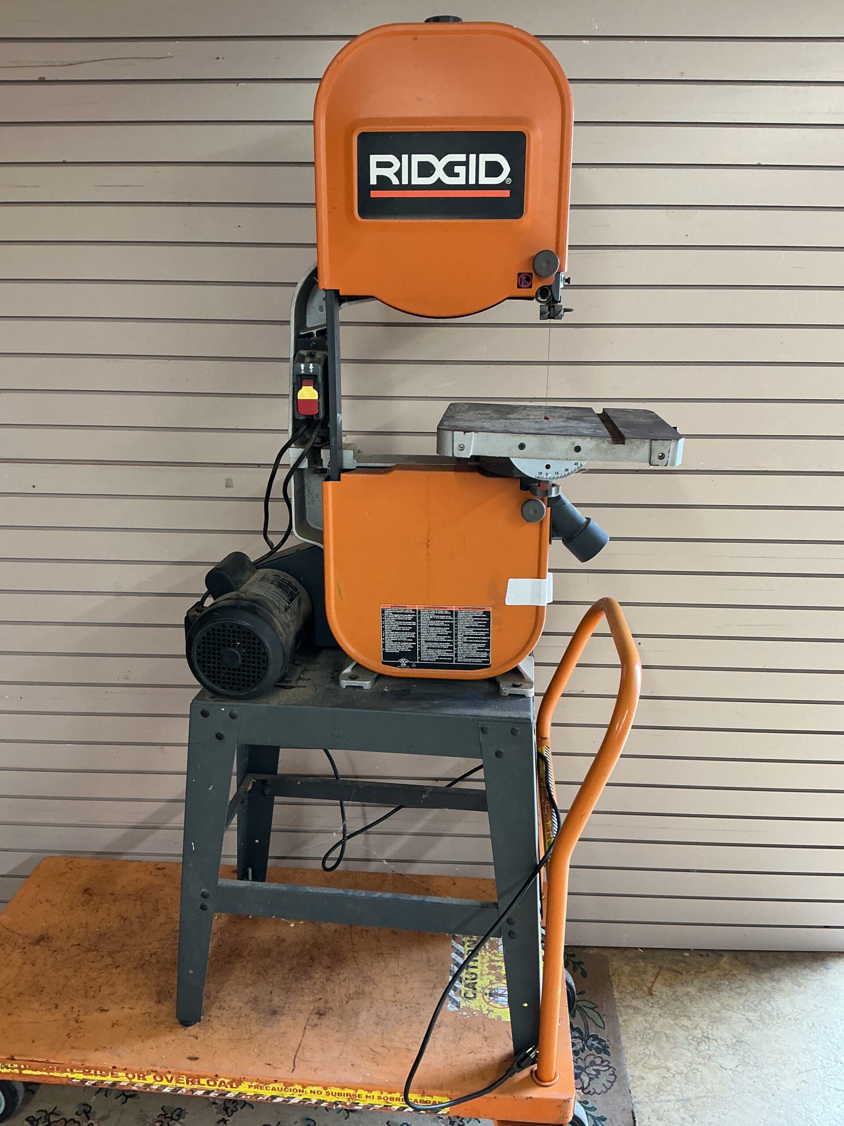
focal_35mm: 29
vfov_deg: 61.7
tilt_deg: -16.4
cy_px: 563
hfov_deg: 48.2
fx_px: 943
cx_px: 422
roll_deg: +0.0
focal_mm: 3
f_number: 1.8
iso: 80
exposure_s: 1/60
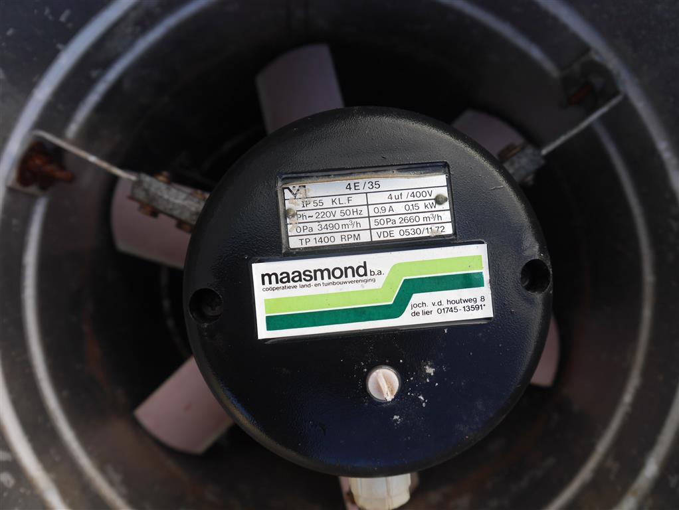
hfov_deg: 63.4
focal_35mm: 28
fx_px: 550
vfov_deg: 49.8
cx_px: 340
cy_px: 255
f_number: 4.5
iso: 160
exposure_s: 1/125
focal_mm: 14
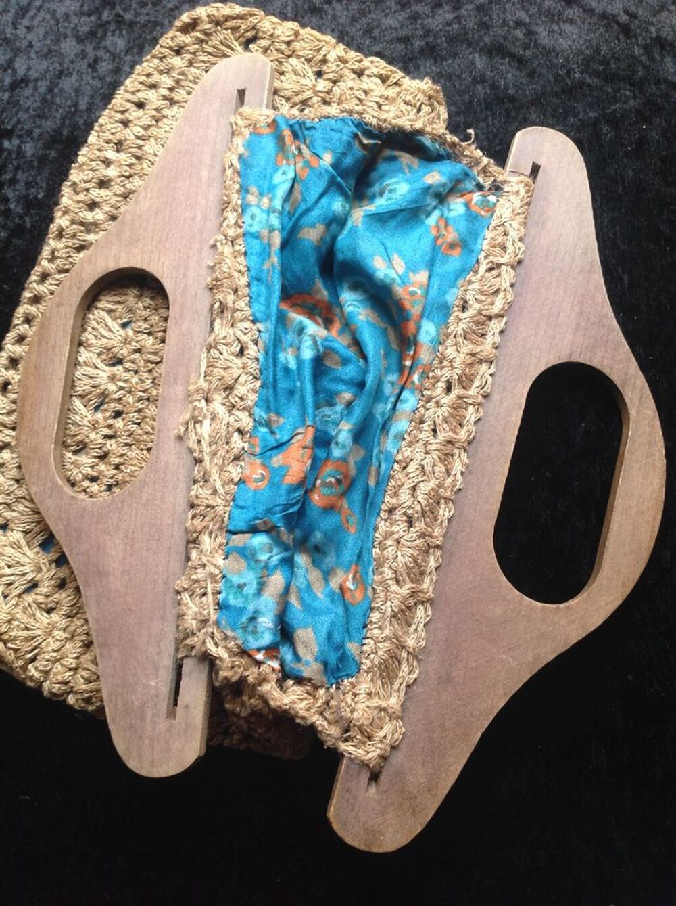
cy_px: 453
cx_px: 338
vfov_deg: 52.7
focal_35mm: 35
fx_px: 914
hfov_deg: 40.6
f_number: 2.4
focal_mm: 4.28
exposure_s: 1/15
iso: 80
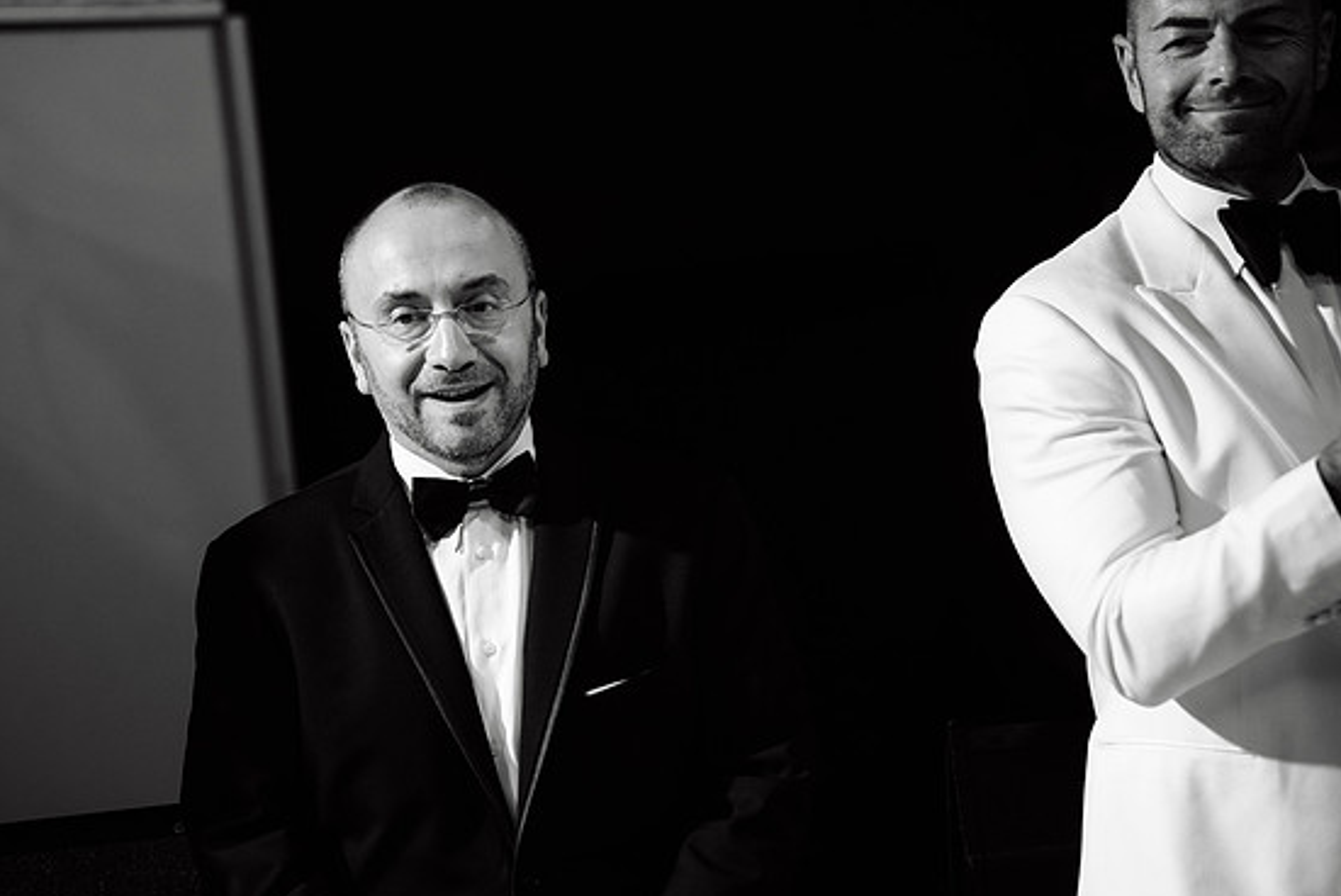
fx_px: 7454
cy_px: 447
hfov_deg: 10.3
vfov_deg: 6.9
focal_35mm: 200
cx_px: 664
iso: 2000
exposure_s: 1/200
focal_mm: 190
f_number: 3.2
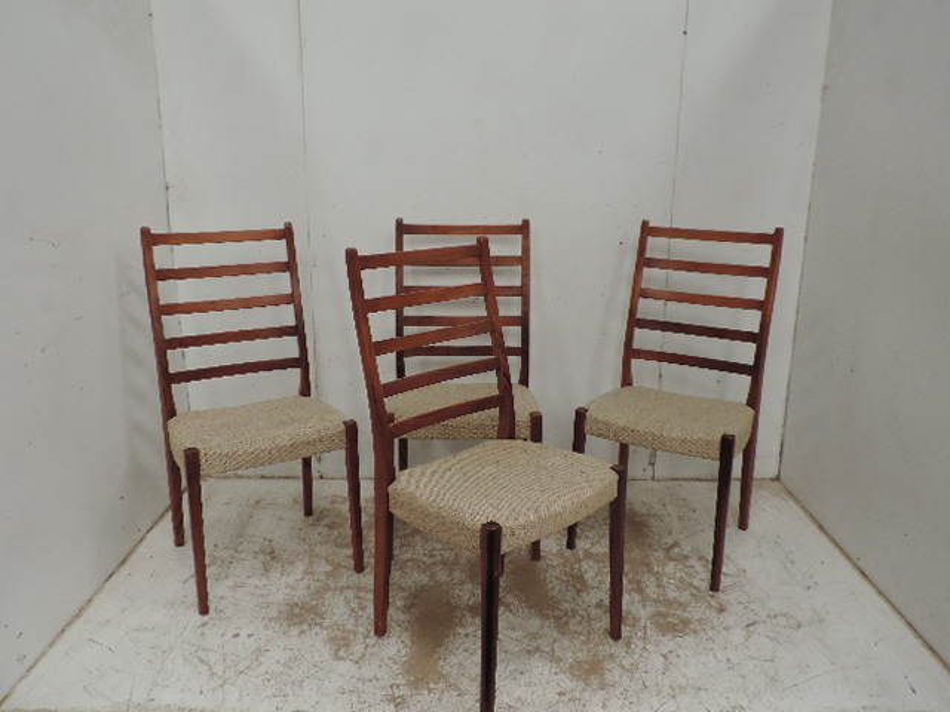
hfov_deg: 63.4
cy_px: 356
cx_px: 475
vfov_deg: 49.7
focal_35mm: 28
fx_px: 768
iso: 250
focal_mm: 4.9
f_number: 3.1
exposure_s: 1/30
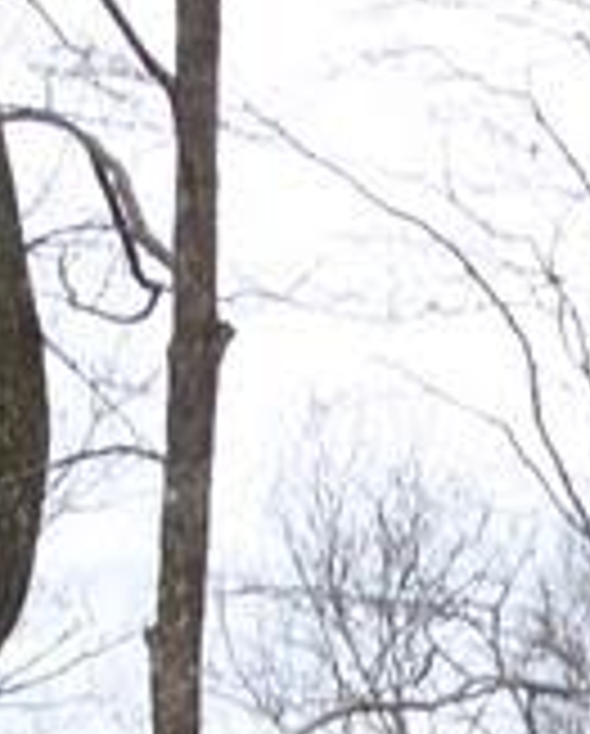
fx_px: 3200
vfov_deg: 11.4
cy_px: 1630
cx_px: 207
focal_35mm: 147
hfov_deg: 10.5
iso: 125
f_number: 3.3
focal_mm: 4.3
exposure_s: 1/60
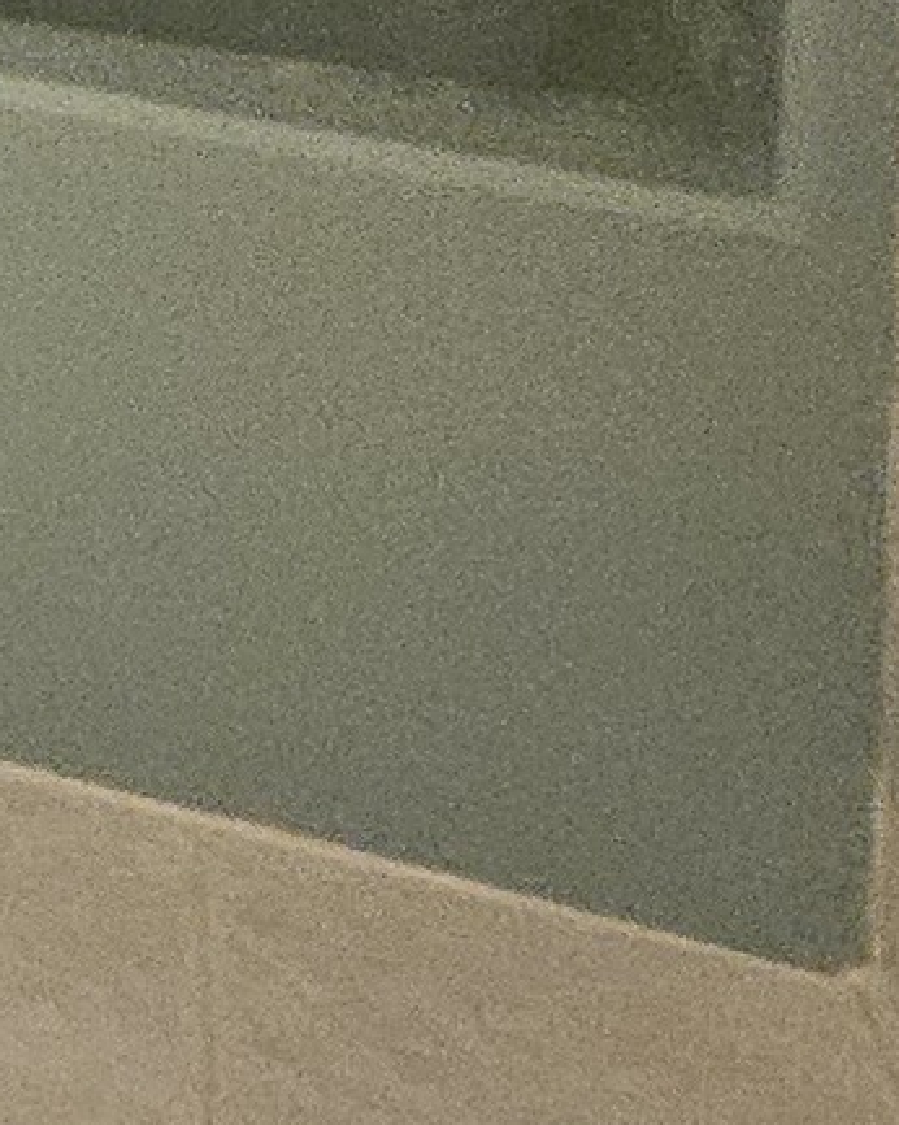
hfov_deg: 11.2
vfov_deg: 17.1
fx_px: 2995
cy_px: -956
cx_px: -1736
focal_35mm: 90
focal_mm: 1.7
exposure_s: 1/30
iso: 320
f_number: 2.2
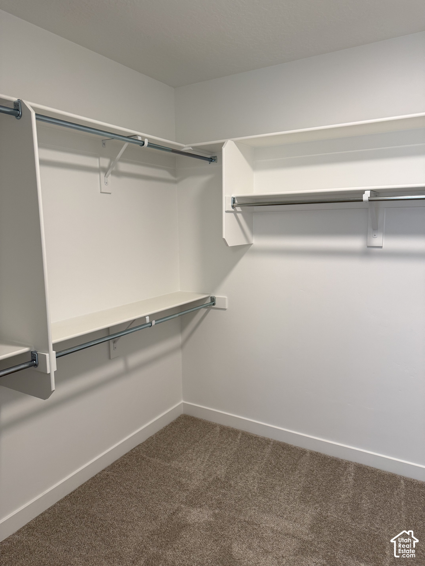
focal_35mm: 24
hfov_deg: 56.8
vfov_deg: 71.6
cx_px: 212
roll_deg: +1.4
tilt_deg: -7.5
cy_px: 283
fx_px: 393
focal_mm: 6.76
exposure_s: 1/120
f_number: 1.78
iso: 125
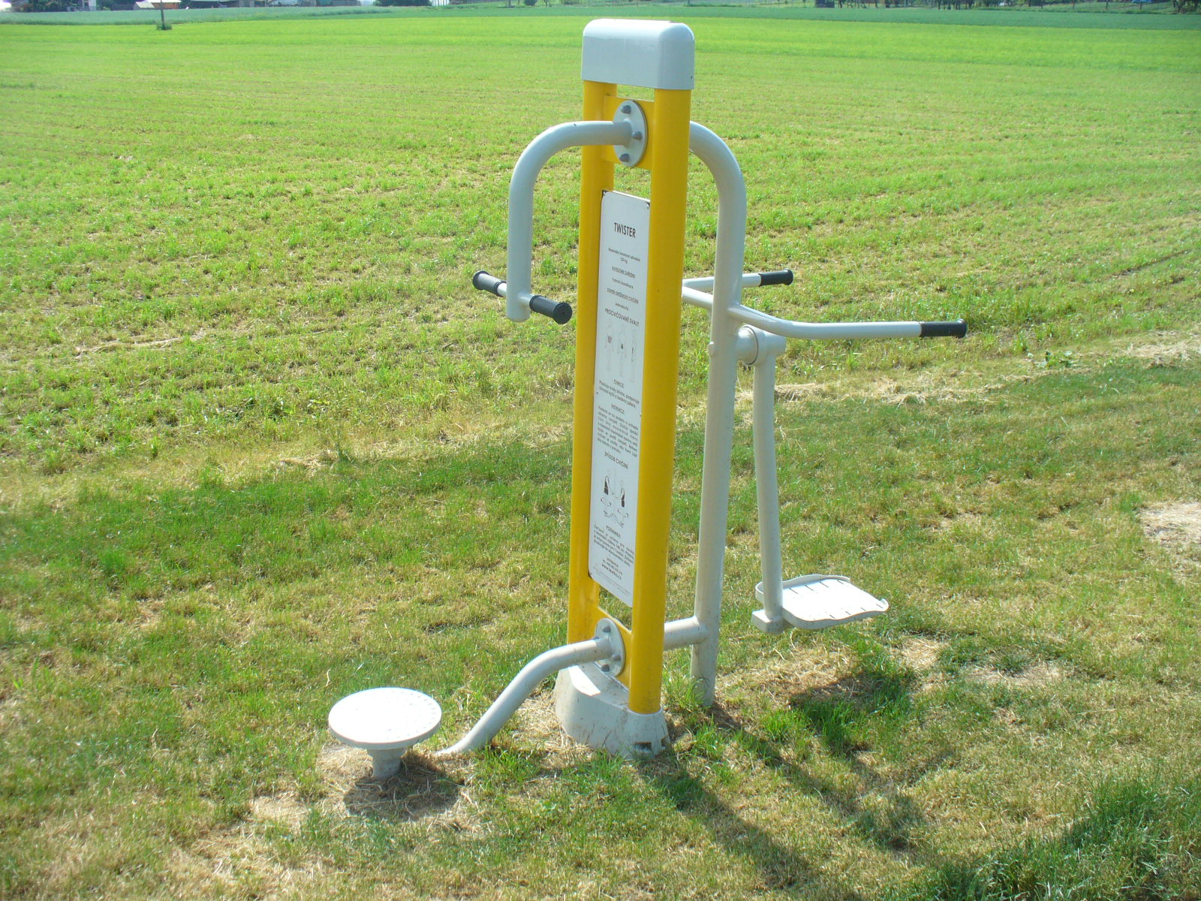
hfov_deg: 50.1
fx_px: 1284
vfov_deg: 38.7
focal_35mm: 37
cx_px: 600
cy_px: 450
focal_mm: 6.1
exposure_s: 1/200
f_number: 5.6
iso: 80
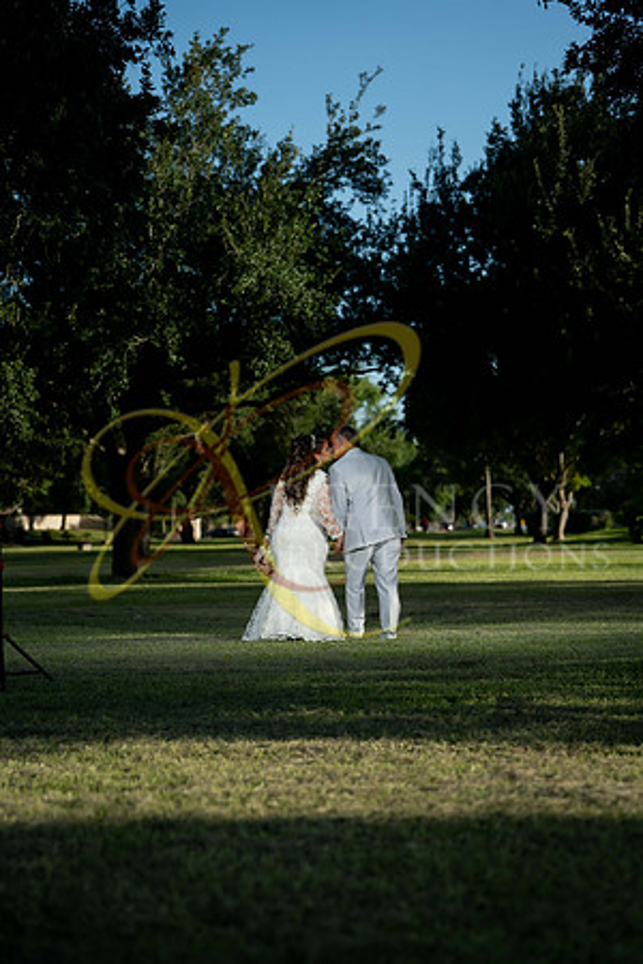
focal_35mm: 70
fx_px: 1875
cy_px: 482
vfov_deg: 28.8
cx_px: 322
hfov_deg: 19.5
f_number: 2.5
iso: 320
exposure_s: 1/4000
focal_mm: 70
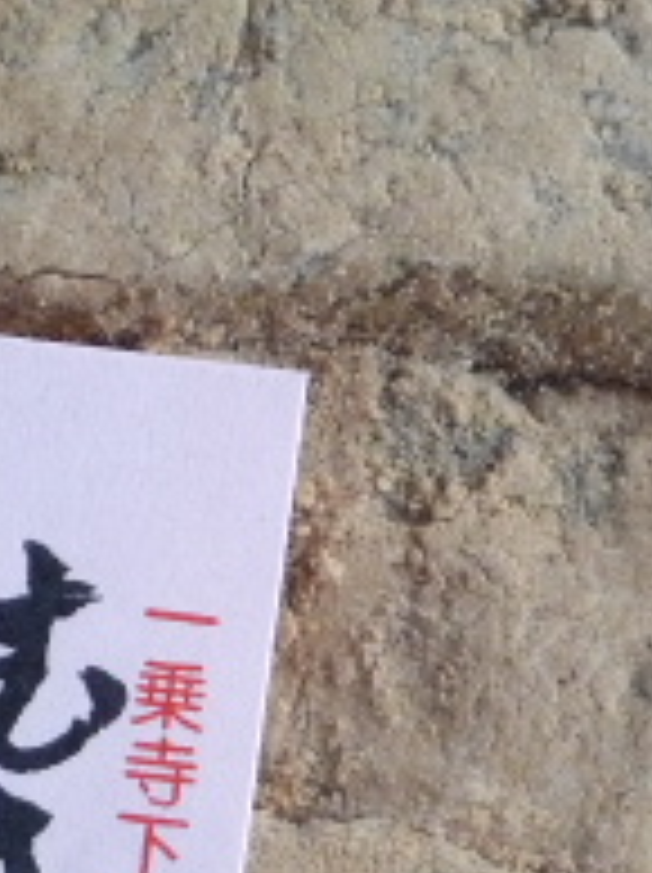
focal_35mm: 165
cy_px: 1076
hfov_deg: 8.9
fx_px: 4153
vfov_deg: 11.7
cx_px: -49
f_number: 4.9
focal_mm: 8.8
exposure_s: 1/40
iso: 400
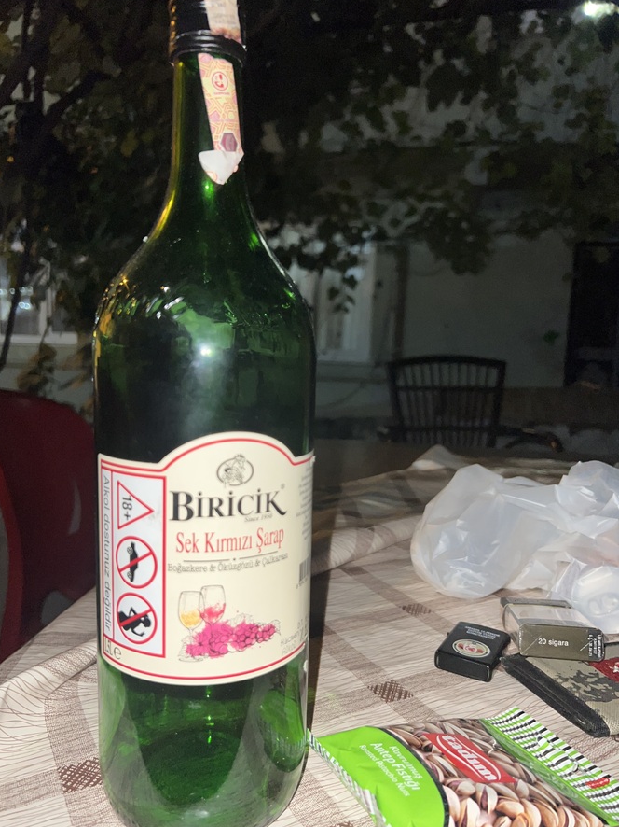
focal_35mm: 27
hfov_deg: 51.3
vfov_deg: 65.3
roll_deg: -1.6
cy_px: 421
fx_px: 644
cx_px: 299
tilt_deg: -6.9
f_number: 1.5
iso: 32
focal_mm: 5.7
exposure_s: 1/4
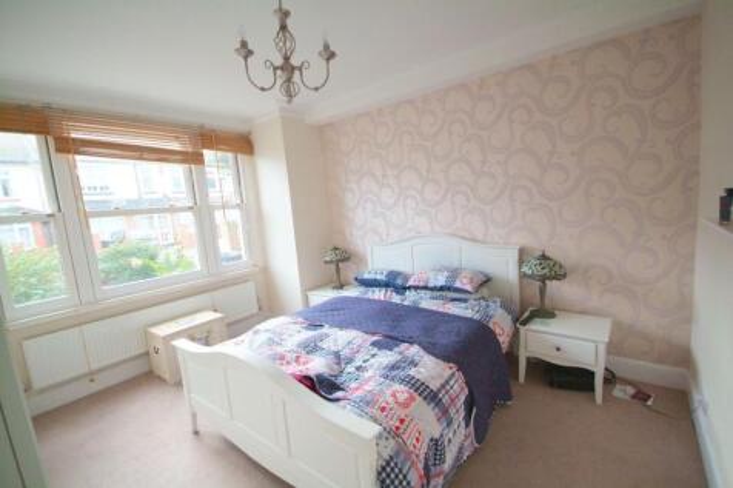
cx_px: 366
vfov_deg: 77.3
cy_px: 244
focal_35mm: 15
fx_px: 305
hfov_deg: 100.4
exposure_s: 1/90
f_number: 4.8
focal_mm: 10
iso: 1600
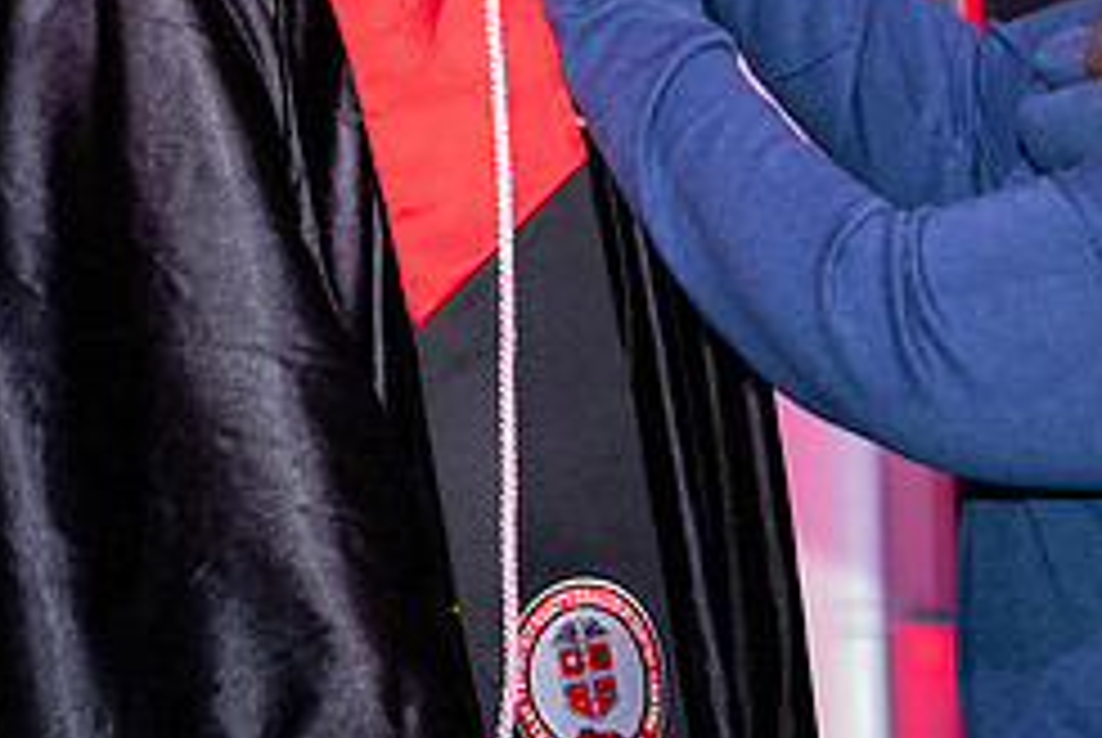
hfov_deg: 10.5
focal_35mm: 195
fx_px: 5976
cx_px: 552
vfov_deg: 7.0
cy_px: -133
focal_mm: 69
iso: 1250
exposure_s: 1/160
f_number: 5.6
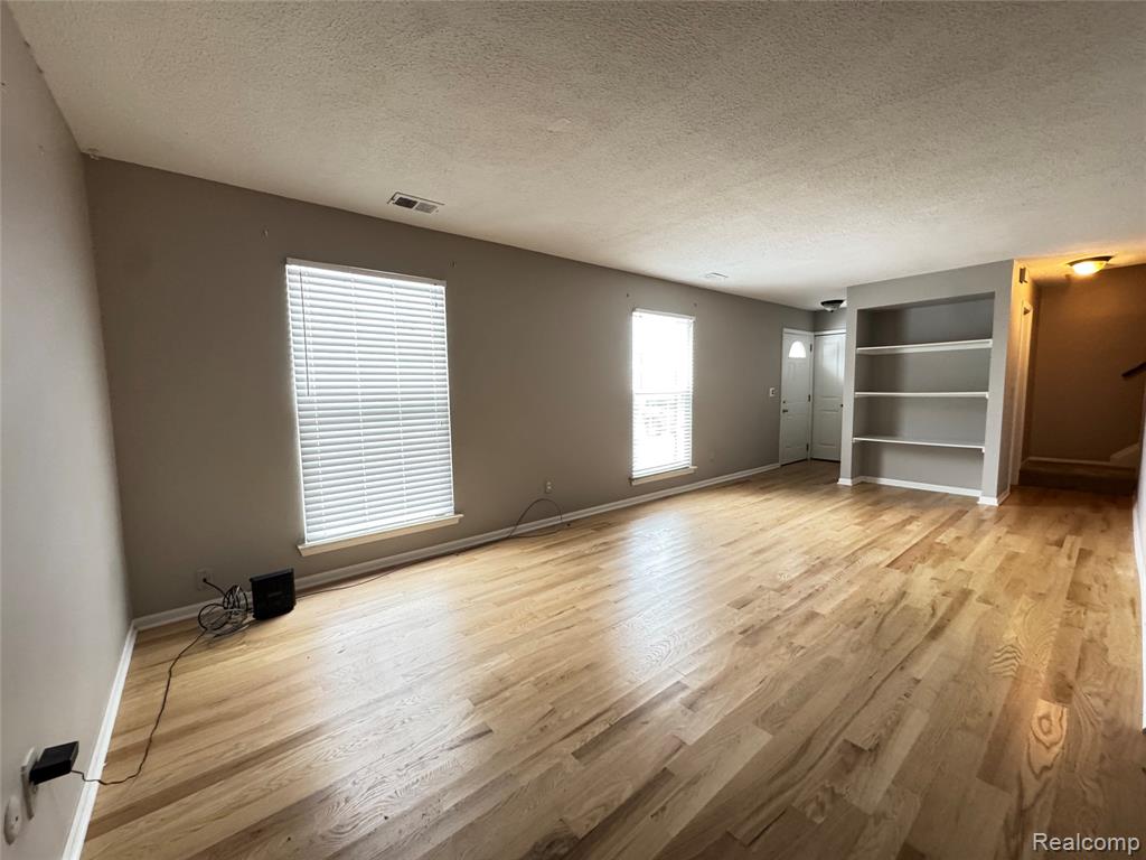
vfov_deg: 85.7
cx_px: 573
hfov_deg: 102.1
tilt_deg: -6.1
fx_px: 463
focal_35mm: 14
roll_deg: +0.8
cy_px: 430
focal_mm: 2.22
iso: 500
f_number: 2.2
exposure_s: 1/60
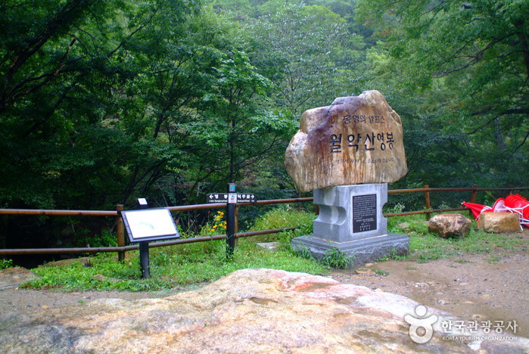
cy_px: 177
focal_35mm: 30
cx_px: 264
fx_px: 441
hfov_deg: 61.9
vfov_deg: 43.7
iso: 200
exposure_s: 1/15
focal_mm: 20
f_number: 2.8
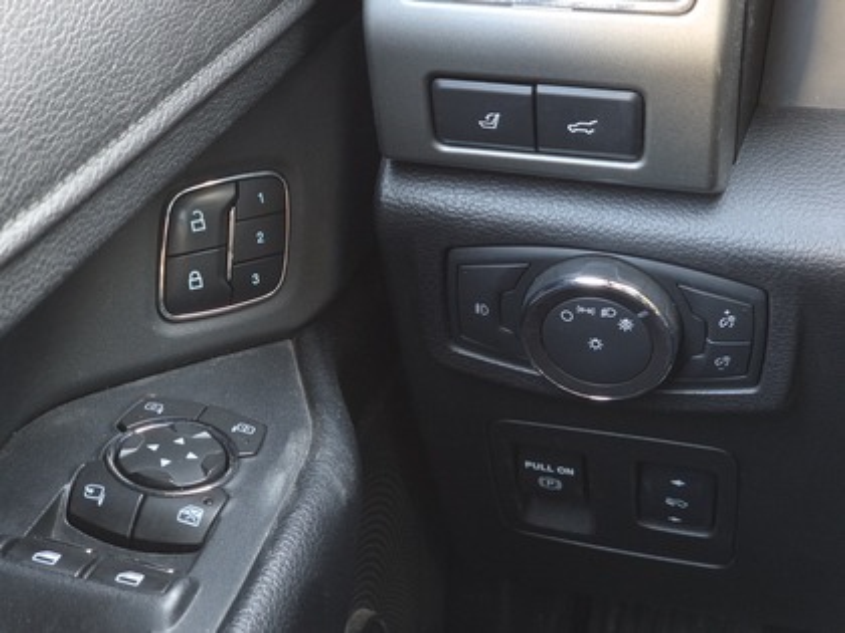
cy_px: 316
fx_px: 1684
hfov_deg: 28.2
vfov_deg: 21.3
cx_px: 422
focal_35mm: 69
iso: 400
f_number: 2.4
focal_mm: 7
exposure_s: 1/30
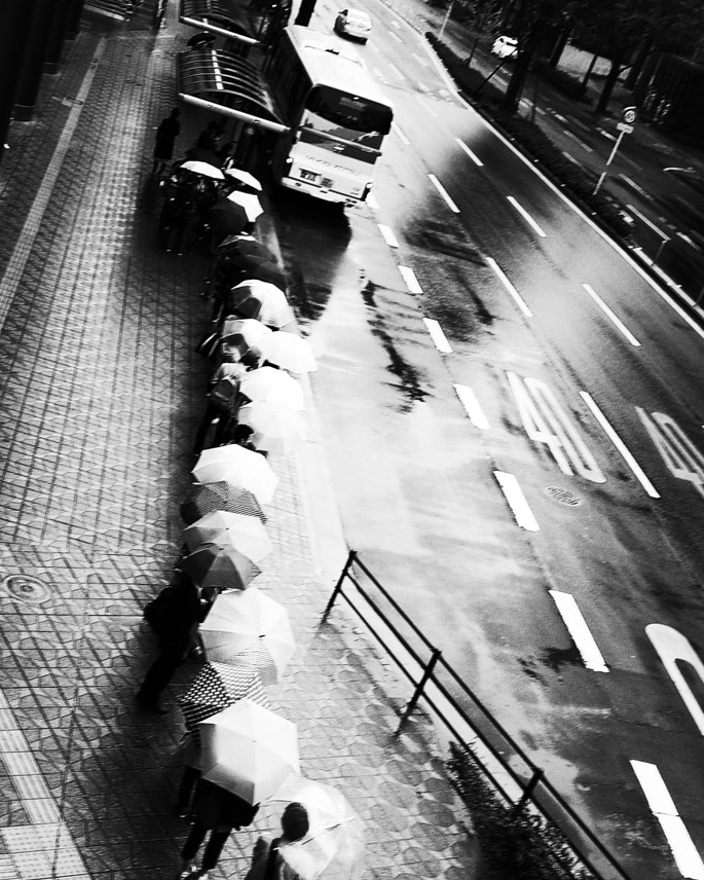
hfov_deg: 30.5
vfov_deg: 37.5
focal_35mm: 49
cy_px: 611
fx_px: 1276
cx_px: 211
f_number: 8
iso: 140
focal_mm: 18.3
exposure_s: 1/40
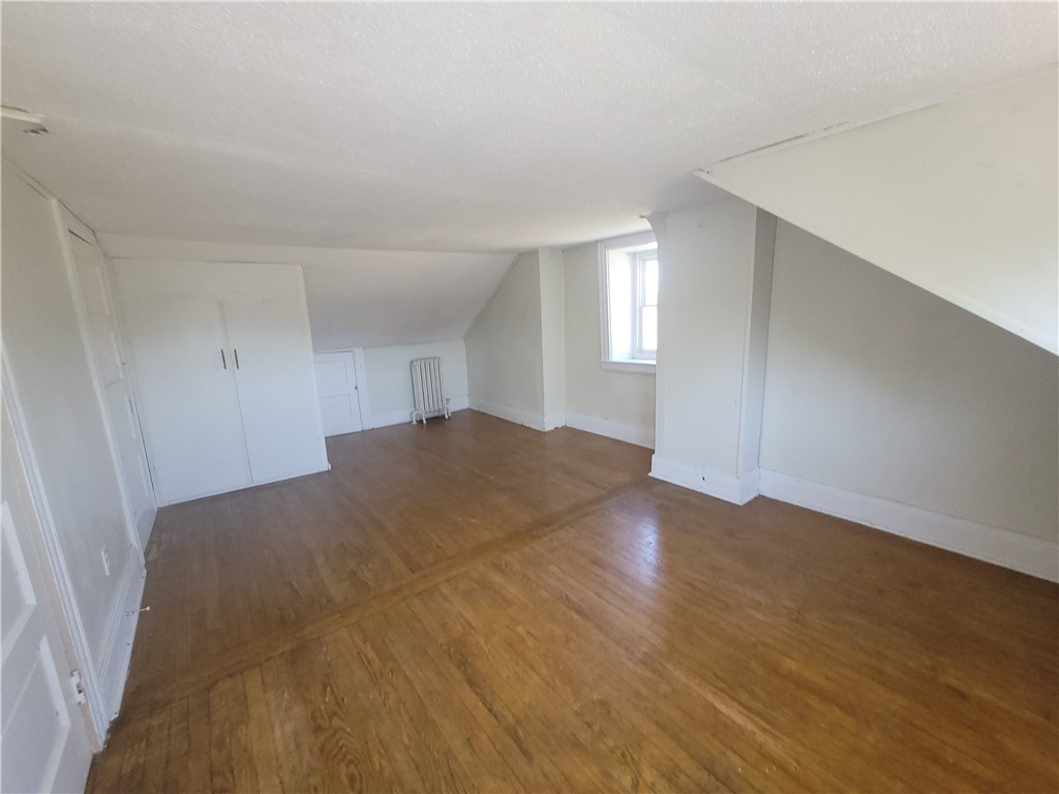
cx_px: 530
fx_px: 398
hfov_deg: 106.2
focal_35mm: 13
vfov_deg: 89.9
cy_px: 397
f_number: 2.2
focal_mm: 2.2
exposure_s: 1/60
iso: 200
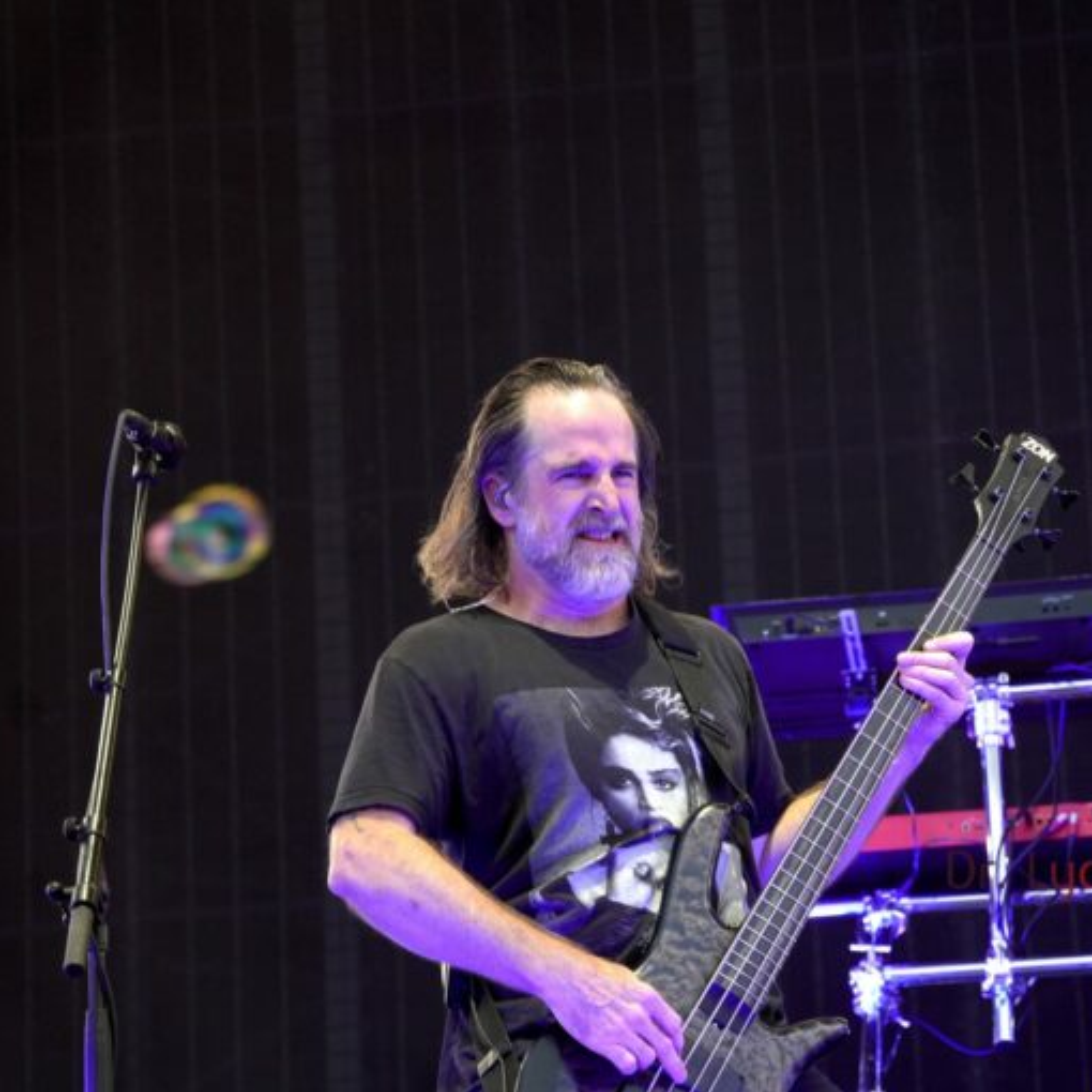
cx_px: 769
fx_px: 6032
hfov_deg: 10.3
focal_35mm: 169
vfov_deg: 10.3
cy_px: 546
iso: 500
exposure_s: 1/160
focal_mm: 88
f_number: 5
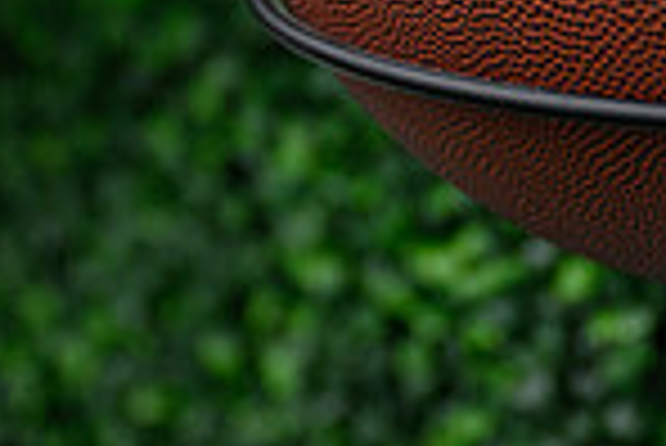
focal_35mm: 219
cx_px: 558
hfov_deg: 9.4
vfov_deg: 6.2
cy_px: -214
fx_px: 4055
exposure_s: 1/250
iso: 1600
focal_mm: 56
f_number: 2.8
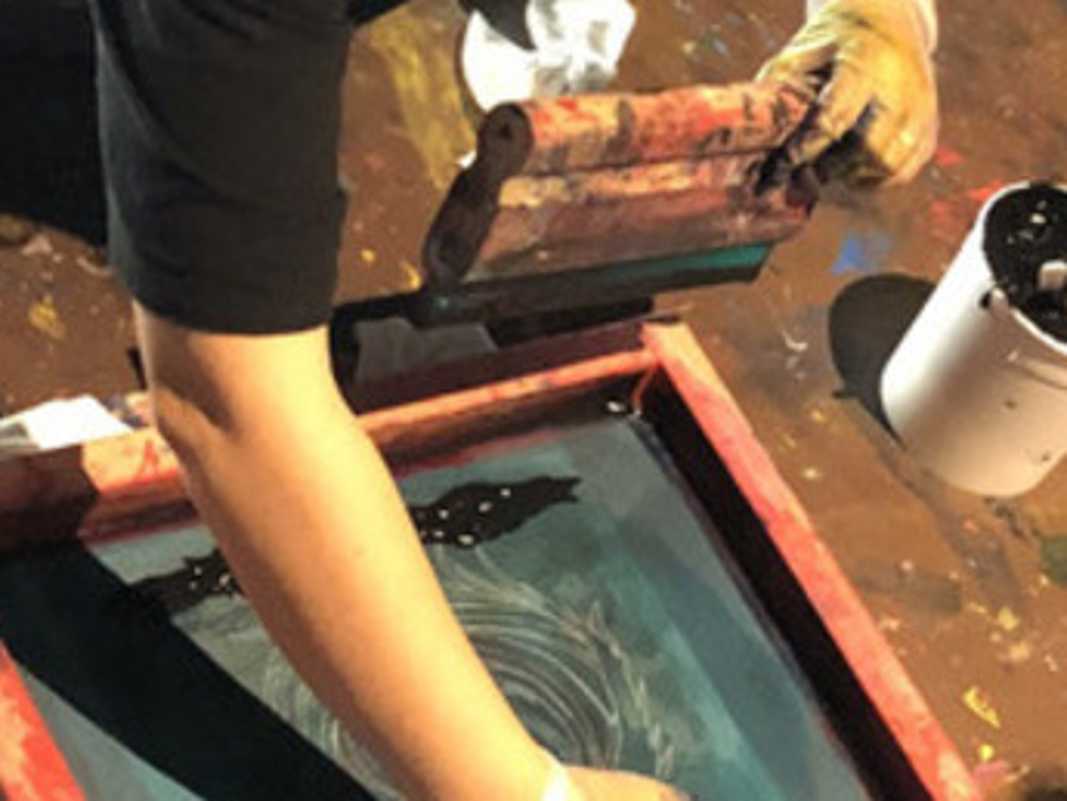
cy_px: 325
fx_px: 2559
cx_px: 1092
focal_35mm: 83
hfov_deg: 22.5
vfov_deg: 17.8
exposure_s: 1/5
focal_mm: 3.99
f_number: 1.8
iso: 80
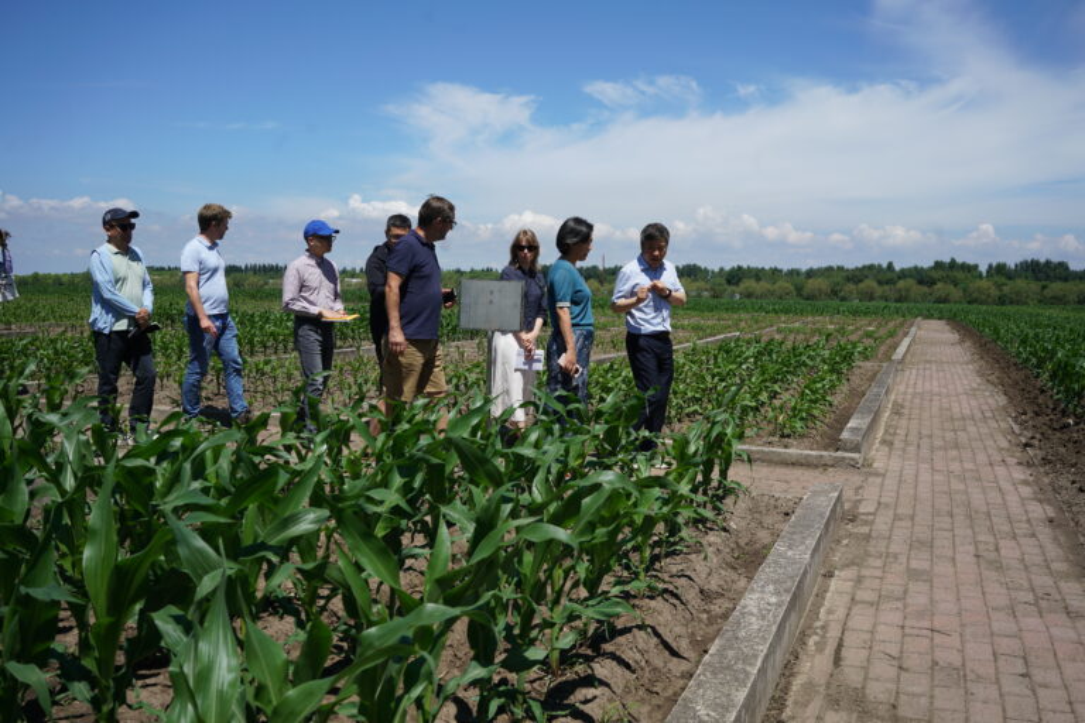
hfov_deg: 54.4
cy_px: 362
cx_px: 542
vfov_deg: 37.9
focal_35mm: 35
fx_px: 1055
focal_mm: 35
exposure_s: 1/400
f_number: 8
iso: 100
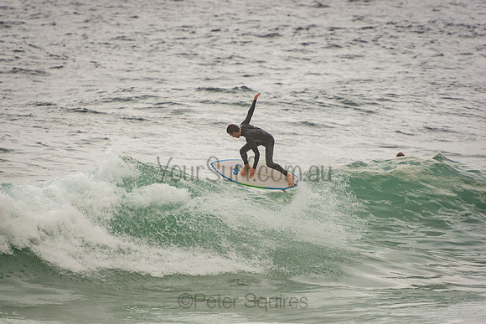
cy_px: 162
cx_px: 243
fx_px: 8102
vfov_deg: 2.3
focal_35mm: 600
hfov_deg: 3.4
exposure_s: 1/1250
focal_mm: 400
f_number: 5.6
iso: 250
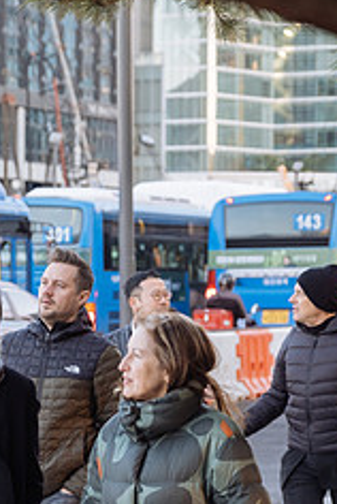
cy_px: 434
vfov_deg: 12.9
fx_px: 2212
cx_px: 92
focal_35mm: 158
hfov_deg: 8.7
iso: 400
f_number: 3.2
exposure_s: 1/250
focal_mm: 55
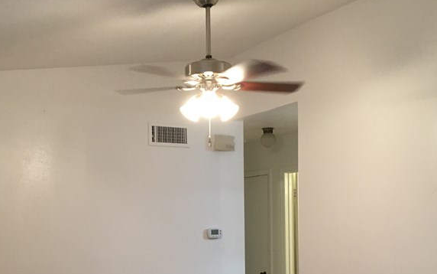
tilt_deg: -4.7
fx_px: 655
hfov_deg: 36.9
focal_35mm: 55
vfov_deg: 22.8
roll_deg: +0.8
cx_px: 200
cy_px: 261
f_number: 2.2
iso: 100
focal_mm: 4.15
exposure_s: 1/30
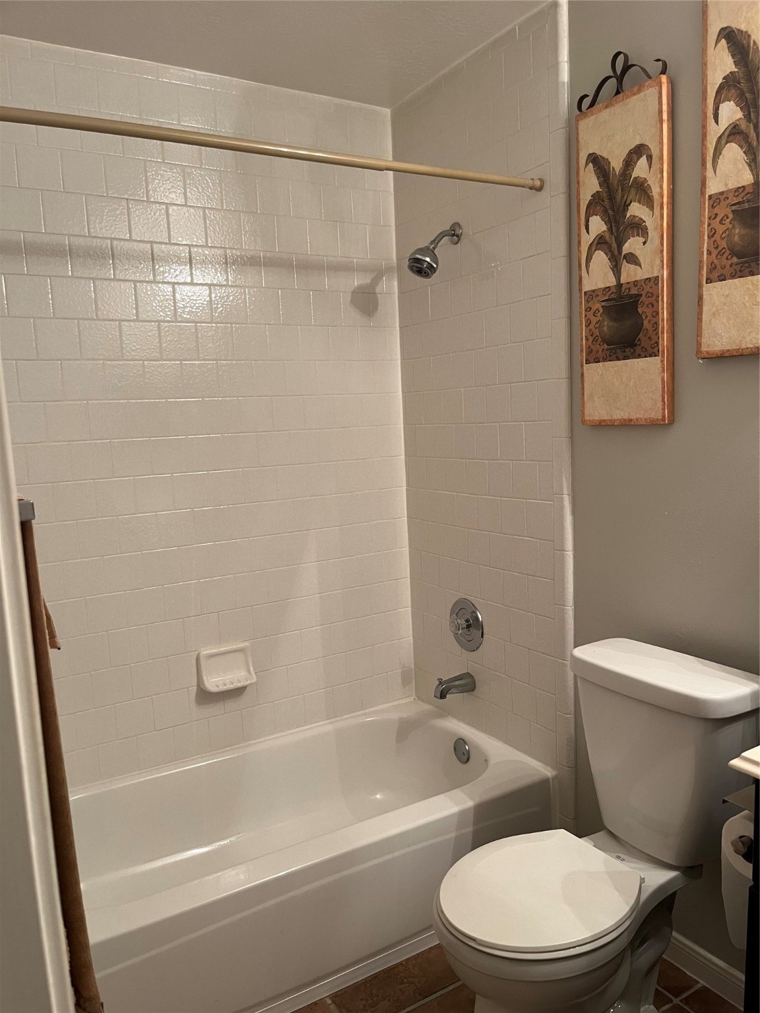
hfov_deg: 53.1
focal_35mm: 26
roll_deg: +3.1
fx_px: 761
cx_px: 380
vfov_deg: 67.3
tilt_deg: -8.0
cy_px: 506
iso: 160
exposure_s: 1/60
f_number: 1.6
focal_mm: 5.1
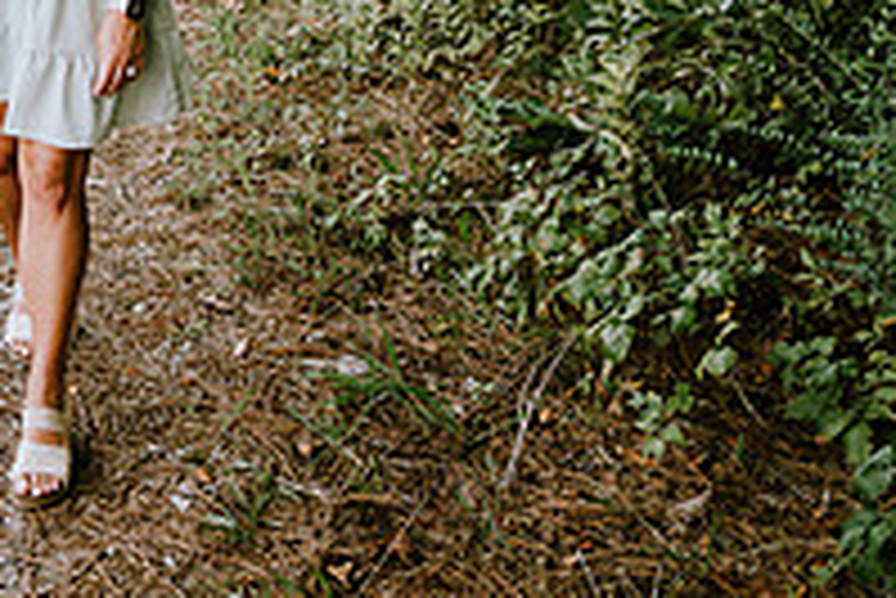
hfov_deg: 26.2
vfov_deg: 18.1
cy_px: -196
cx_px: -126
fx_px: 1743
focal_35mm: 70
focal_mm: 24
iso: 320
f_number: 2.2
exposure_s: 1/320
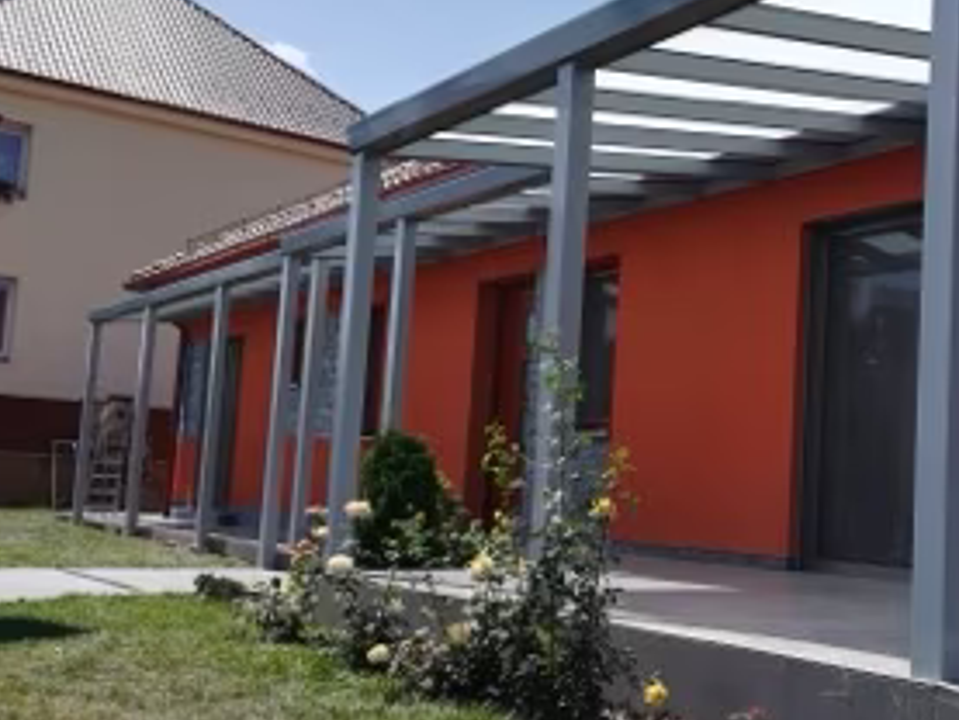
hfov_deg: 41.1
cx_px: 692
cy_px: 360
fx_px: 1247
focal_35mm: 45
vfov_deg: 32.2
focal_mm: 3.83
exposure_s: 1/980
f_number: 2.2
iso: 50
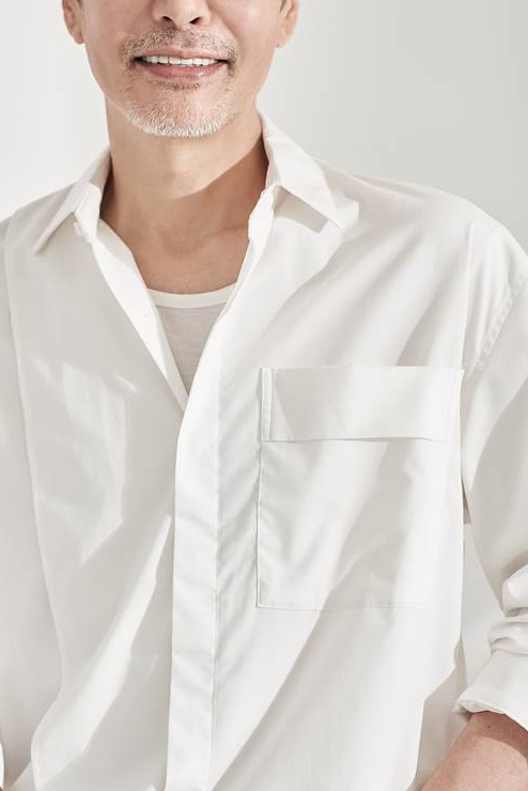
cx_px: 229
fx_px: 3407
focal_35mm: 155
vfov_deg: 13.2
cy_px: 386
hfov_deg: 8.9
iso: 400
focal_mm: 85
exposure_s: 1/200
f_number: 2.5
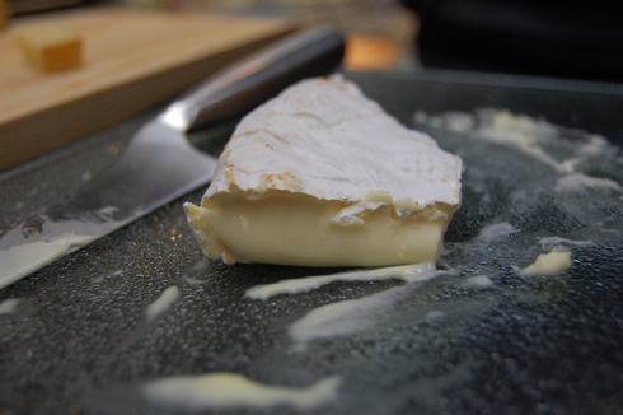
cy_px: 208
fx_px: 882
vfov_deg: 26.4
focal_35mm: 51
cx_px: 312
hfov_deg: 38.9
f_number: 4.5
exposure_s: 1/80
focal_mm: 34
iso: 400
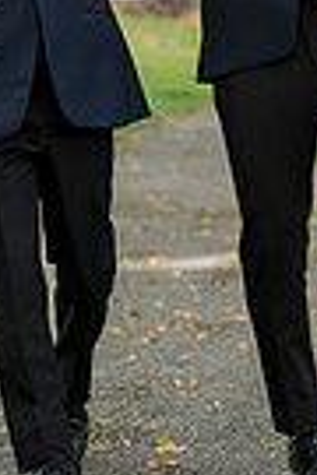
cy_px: -67
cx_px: 53
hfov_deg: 5.1
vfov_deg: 7.7
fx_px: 3526
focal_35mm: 267
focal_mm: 80
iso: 400
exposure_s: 1/640
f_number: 2.8
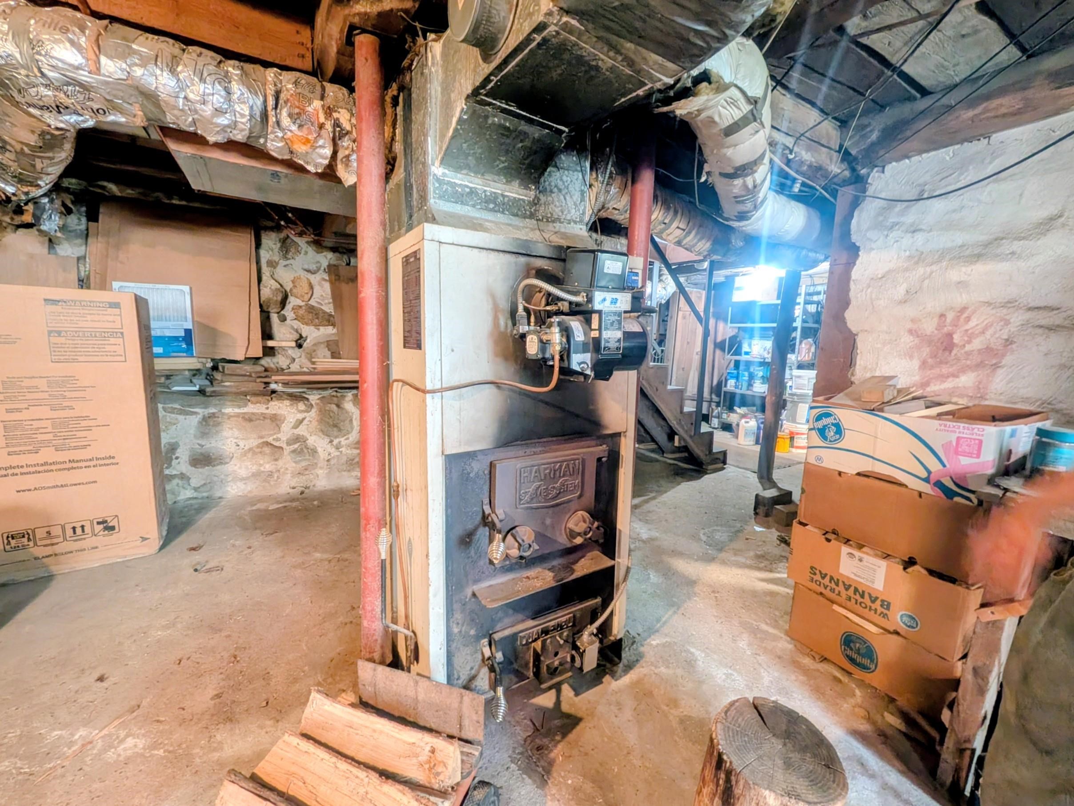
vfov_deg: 94.5
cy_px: 403
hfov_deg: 110.5
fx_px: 372
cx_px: 537
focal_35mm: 12
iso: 471
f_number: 1.7
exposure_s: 1/24
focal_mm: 2.02
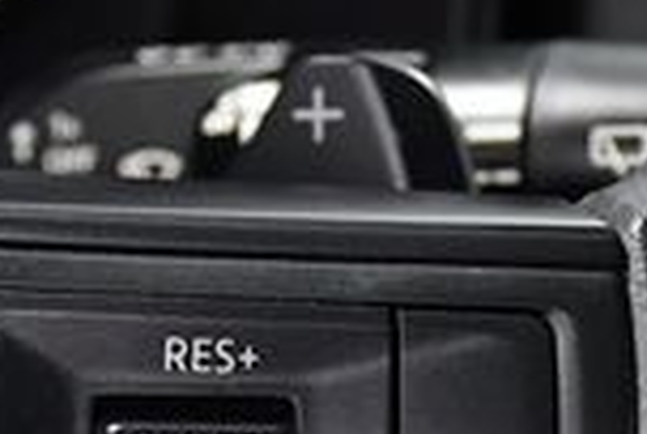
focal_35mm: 265
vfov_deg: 5.2
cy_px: 500
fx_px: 4772
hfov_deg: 7.8
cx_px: 243
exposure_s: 1/160
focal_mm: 42
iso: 2500
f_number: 4.5
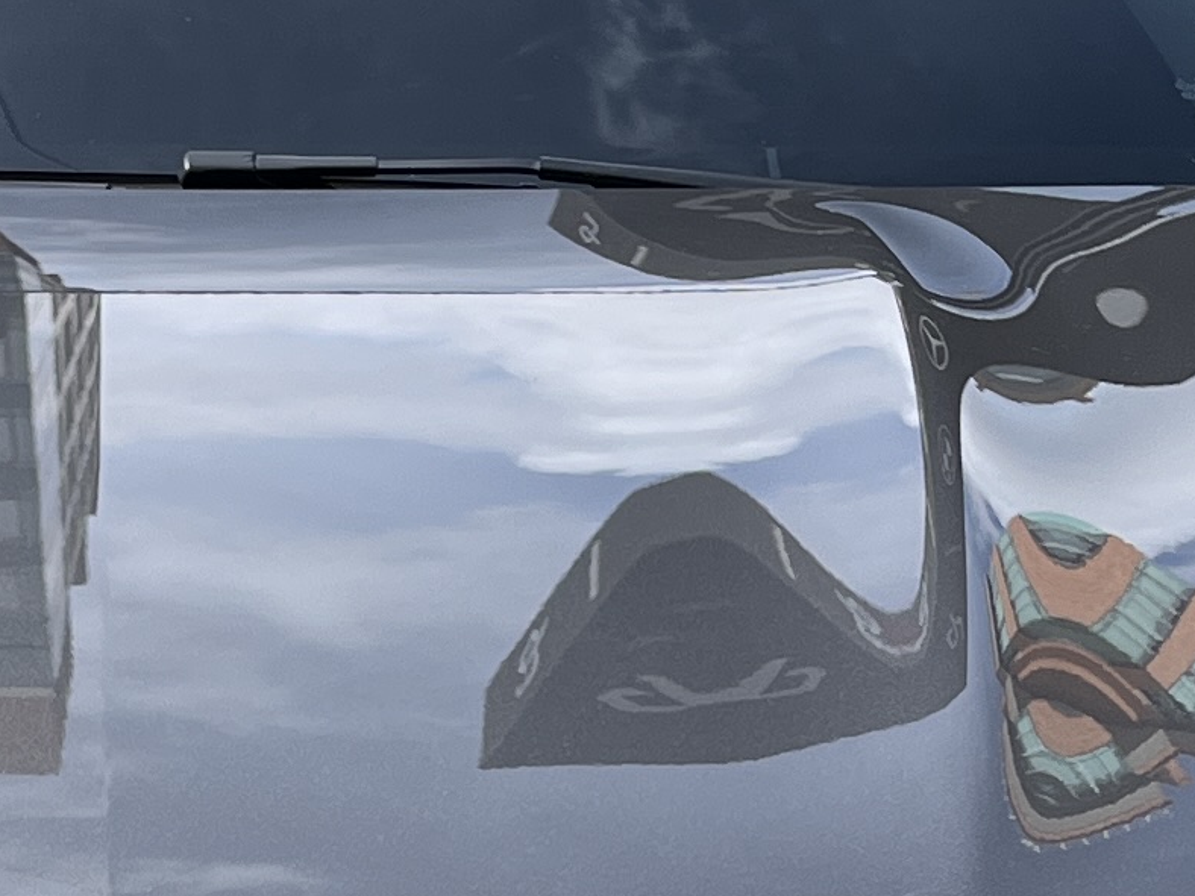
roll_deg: +1.0
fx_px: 4591
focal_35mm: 133
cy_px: 1305
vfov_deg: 10.8
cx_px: 89
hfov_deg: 14.7
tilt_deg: -16.0
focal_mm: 5.1
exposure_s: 1/2024
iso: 50
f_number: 1.6
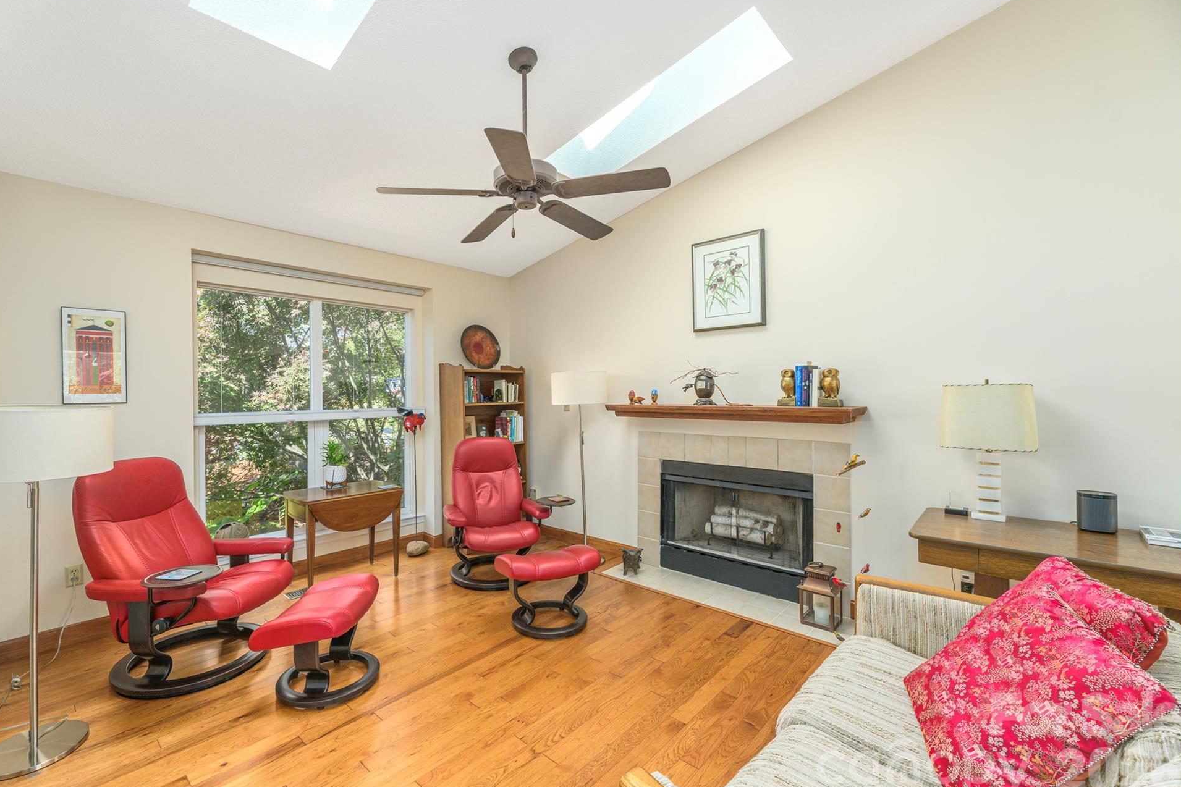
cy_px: 393
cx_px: 556
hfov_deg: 100.3
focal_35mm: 15
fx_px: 492
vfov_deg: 77.3
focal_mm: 14
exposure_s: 1/200
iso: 320
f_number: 8
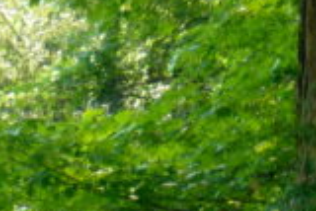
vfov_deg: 4.9
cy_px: 659
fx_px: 2355
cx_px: -241
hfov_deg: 7.5
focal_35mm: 268
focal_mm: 28
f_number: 3.5
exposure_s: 1/100
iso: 200
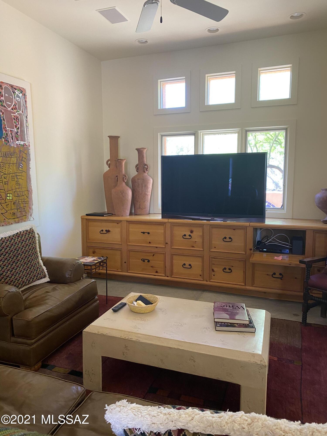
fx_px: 327
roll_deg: -0.4
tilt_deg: -5.7
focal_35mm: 26
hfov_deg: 53.1
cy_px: 218
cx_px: 164
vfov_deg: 67.3
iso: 125
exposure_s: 1/67
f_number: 1.8
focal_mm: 4.25
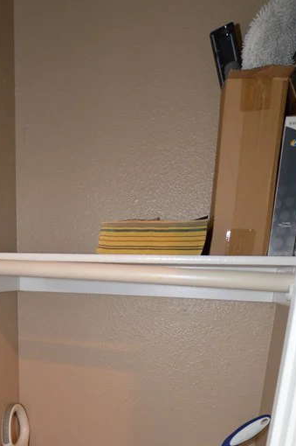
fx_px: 395
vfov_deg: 51.7
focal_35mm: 32
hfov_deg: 40.1
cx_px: 79
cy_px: 404
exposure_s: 1/60
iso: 450
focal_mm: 10
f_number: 3.5
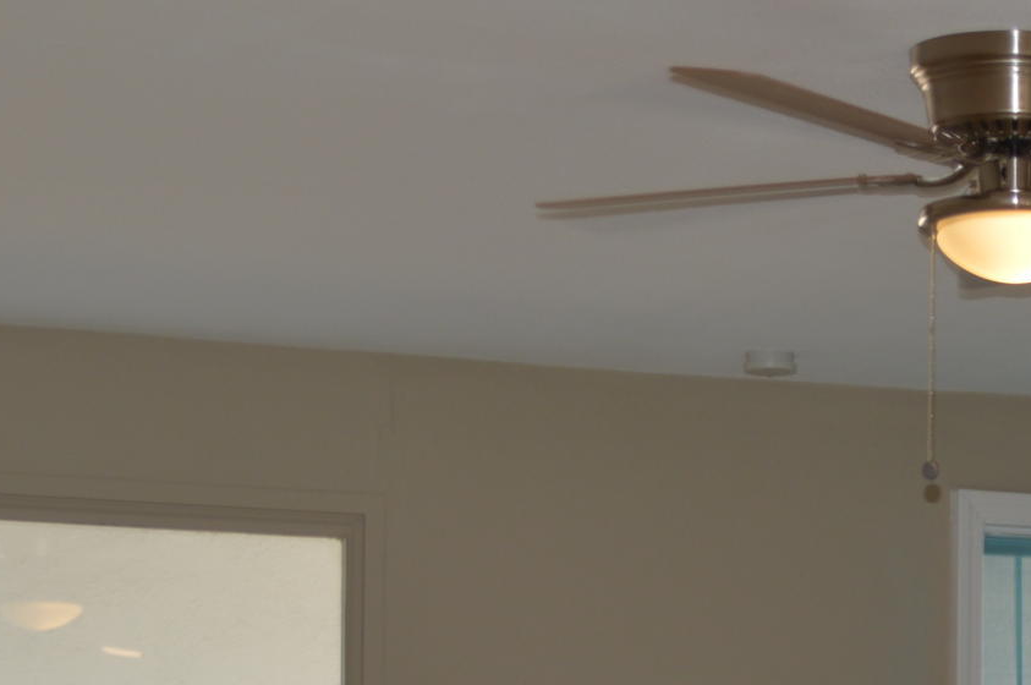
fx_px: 4428
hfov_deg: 12.9
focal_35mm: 155
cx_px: 1314
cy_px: 906
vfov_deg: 8.7
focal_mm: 29
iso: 100
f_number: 4.5
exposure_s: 1/50
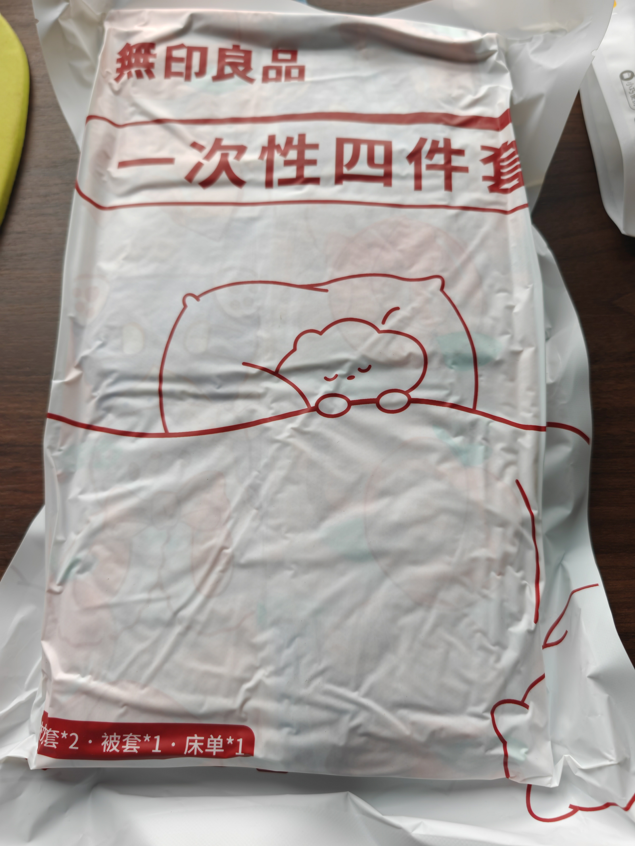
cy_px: 423
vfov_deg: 65.3
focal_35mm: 27
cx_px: 318
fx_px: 660
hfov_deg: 51.4
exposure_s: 1/110
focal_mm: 7.62
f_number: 1.6
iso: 50
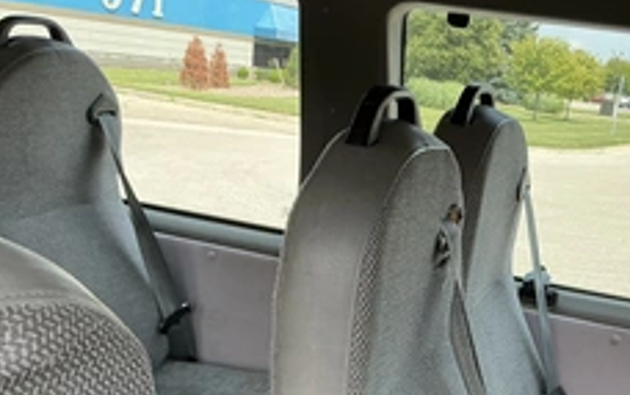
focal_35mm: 52
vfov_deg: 24.3
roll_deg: -8.4
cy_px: 351
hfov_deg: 38.2
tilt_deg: -13.9
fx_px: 894
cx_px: 442
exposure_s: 1/348
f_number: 1.8
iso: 25
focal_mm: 3
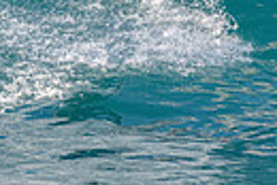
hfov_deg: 0.8
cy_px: -129
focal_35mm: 2727
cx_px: 76
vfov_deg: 0.5
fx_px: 21006
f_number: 5.6
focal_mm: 500
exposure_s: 1/2000
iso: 400
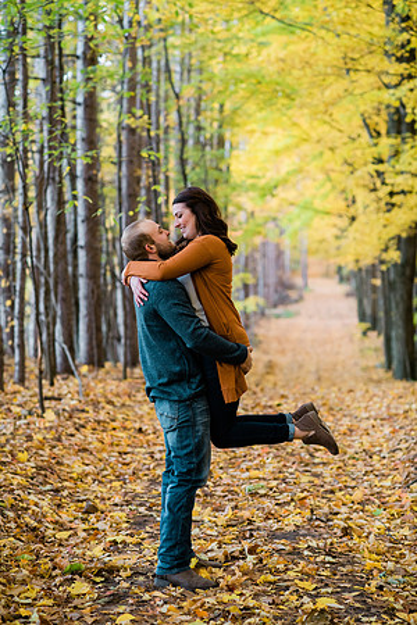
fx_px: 1477
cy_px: 312
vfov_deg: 23.9
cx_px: 208
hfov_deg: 16.1
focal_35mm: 85
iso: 500
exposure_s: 1/200
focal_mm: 85
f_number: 2.8
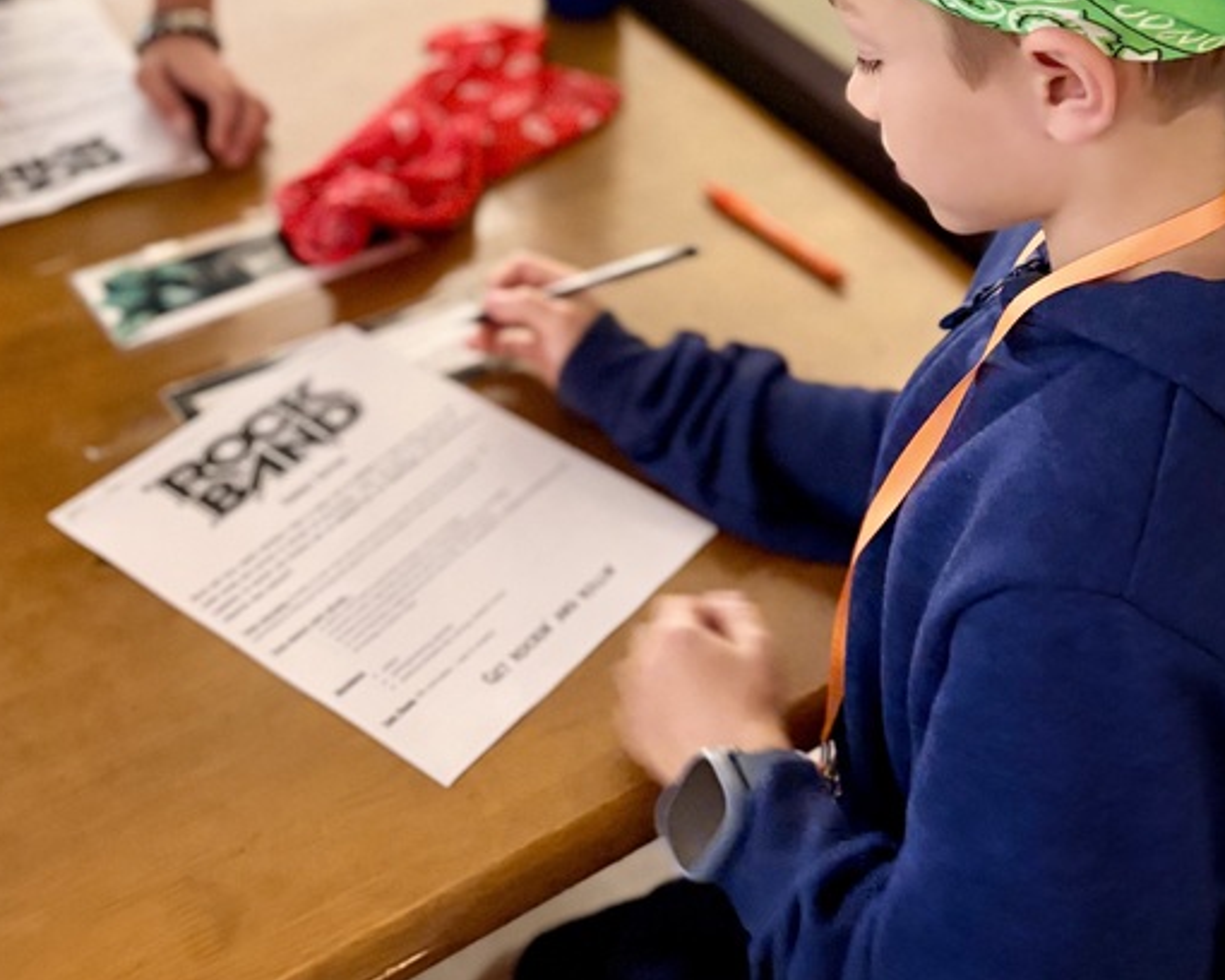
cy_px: 101
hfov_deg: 36.4
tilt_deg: -30.6
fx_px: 1849
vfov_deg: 28.6
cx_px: 773
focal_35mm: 51
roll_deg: -6.4
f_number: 1.6
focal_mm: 5.96
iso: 640
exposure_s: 1/40
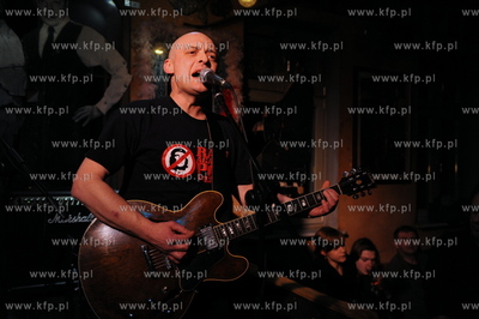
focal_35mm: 35
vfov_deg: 37.8
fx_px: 465
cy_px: 160
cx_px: 240
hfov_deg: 54.5
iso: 3200
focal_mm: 35
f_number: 2.8
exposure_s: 1/800
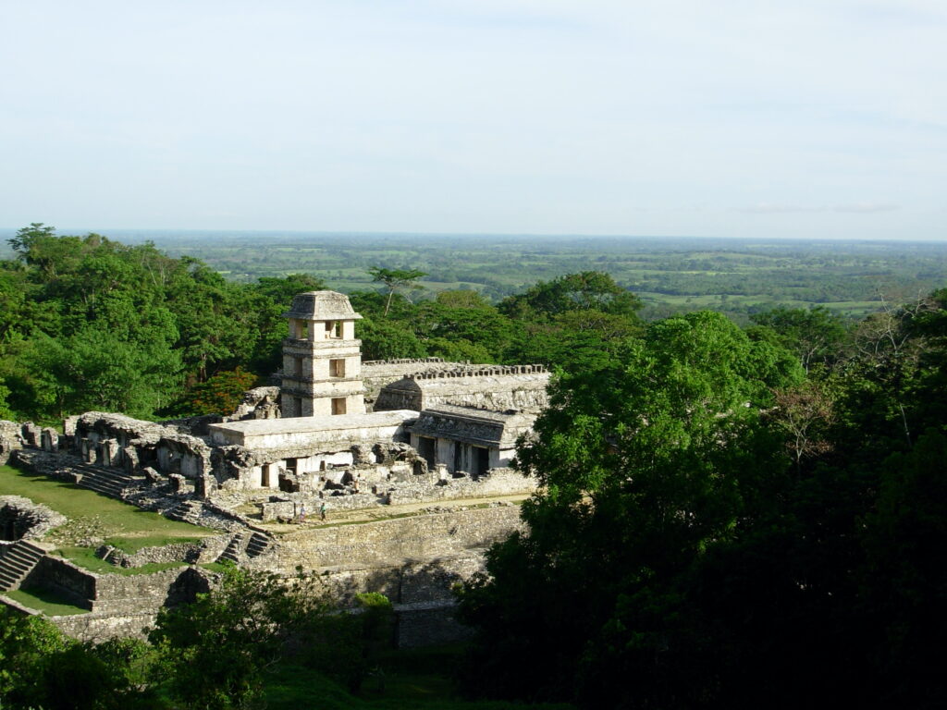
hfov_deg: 33.2
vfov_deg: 25.2
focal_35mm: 58
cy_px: 355
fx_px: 1587
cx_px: 474
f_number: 3.3
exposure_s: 1/683
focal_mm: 9.5
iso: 50
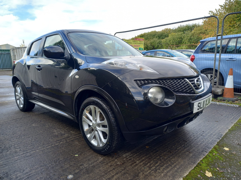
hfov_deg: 69.4
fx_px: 174
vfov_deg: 54.9
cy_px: 90
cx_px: 120
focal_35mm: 25
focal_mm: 4.6
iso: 32
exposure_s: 1/100
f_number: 2
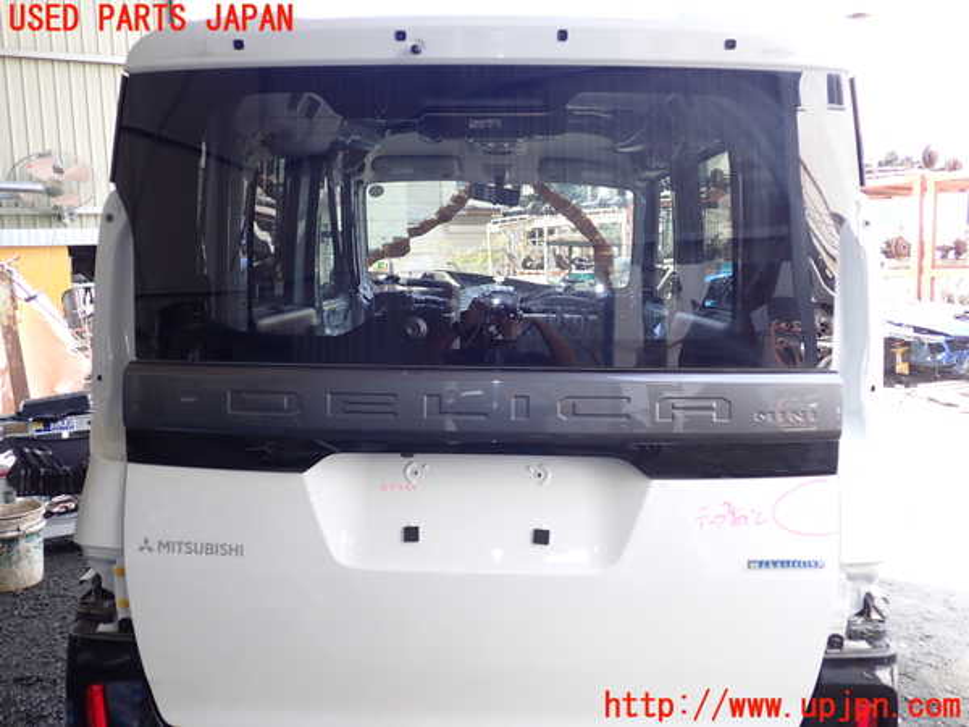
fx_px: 840
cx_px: 484
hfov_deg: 60.0
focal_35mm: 30
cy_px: 364
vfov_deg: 46.8
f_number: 2.3
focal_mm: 5.4
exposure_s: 1/125
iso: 100
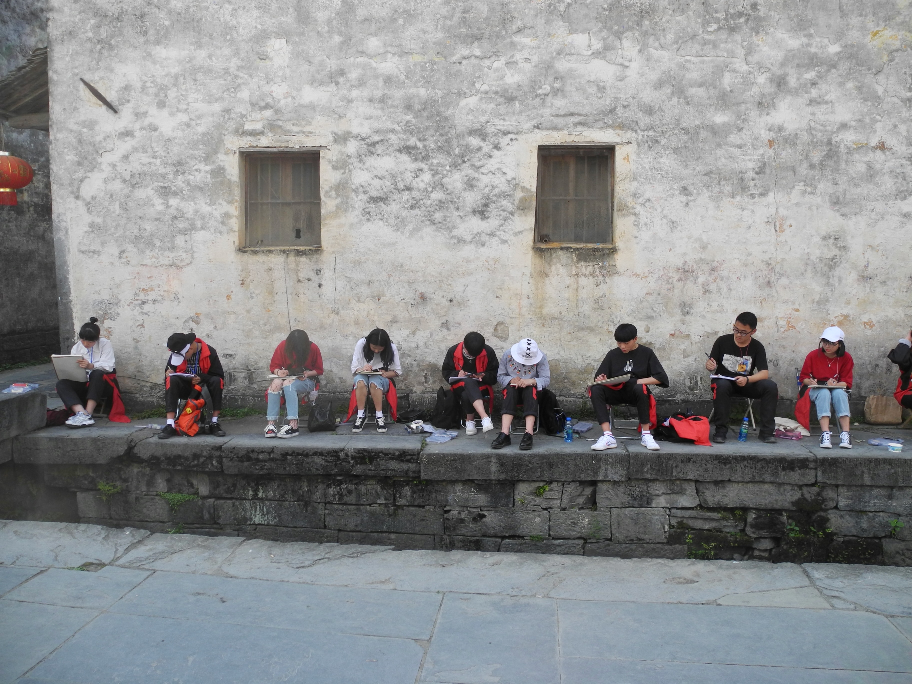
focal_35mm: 28
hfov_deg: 63.4
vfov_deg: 49.7
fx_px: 738
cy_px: 342
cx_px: 456
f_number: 2.8
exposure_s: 1/500
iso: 100
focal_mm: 6
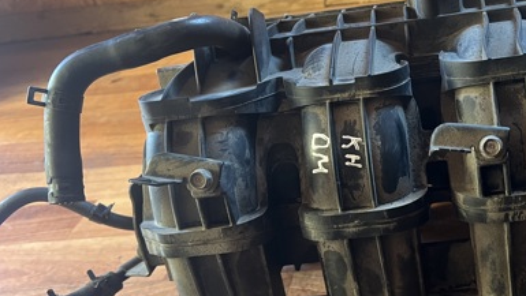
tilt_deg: -33.6
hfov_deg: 41.7
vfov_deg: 25.3
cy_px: 208
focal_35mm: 47
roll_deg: +8.5
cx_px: 426
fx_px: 656
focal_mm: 5.7
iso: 250
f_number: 1.5
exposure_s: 1/60
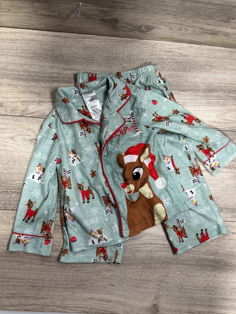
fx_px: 264
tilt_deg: -83.7
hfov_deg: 48.2
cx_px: 118
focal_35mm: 29
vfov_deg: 61.7
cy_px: 157
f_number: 1.8
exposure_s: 1/50
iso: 50
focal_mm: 3
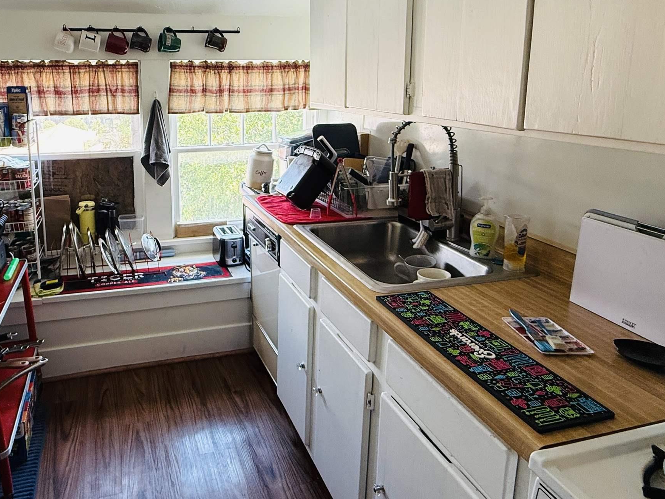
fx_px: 480
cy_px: 165
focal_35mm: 25
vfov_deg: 53.7
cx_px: 231
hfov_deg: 67.8
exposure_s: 1/120
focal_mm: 2.22
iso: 160
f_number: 2.2
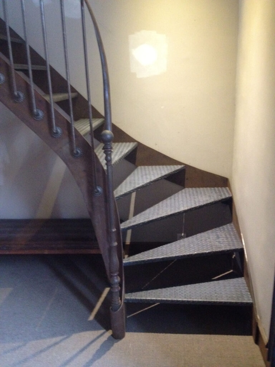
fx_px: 371
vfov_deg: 52.6
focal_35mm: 35
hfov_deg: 40.7
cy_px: 184
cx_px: 138
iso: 500
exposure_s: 1/15
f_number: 2.4
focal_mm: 4.28
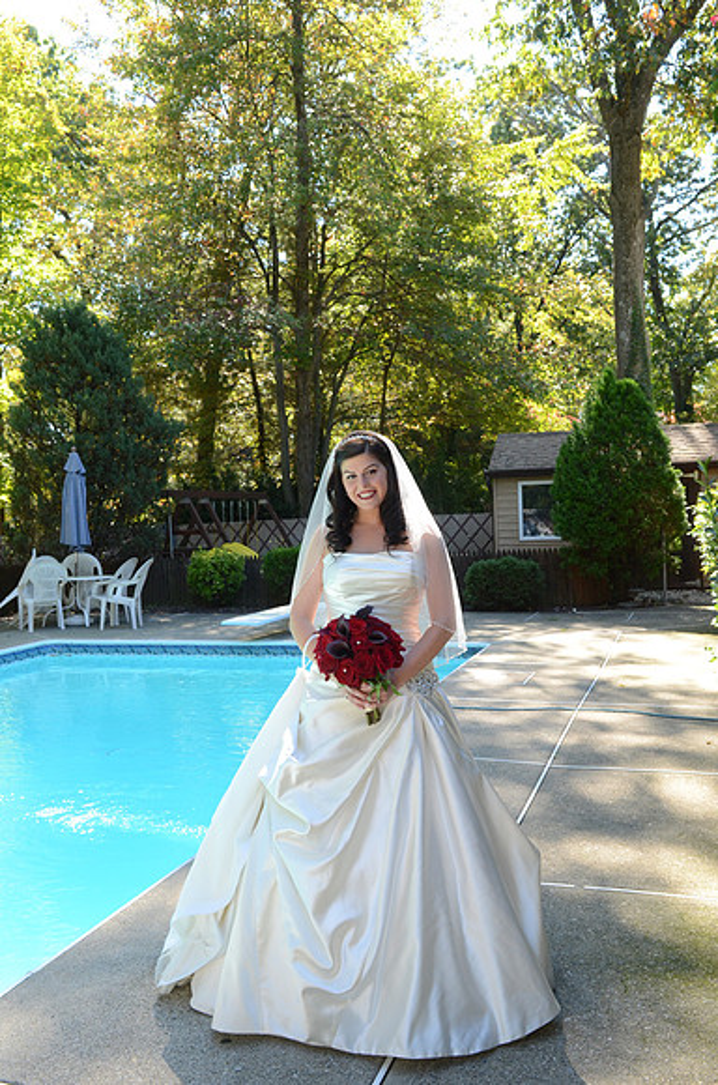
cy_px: 542
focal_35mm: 33
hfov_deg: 39.8
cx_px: 359
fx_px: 992
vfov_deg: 57.3
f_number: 7.1
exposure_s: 1/125
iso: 500
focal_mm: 22
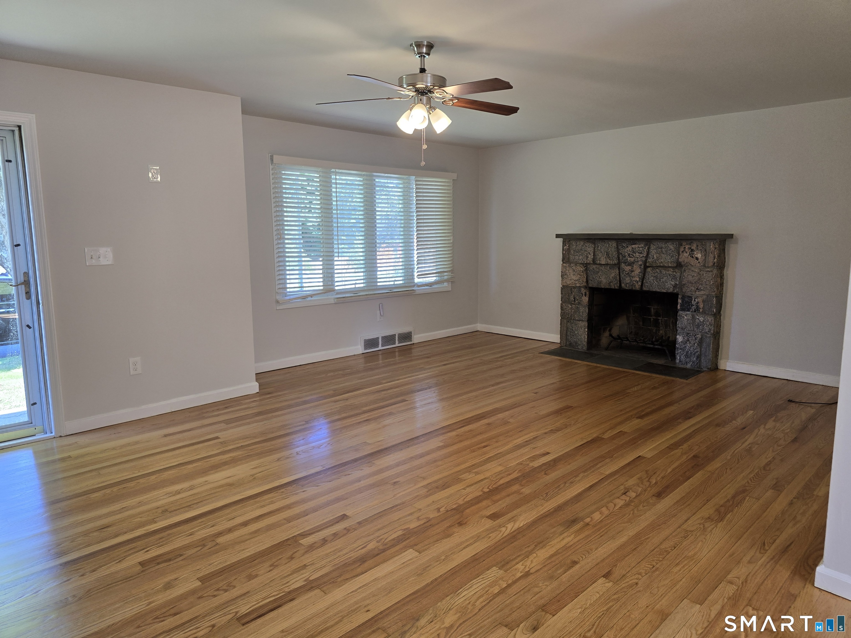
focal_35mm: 23
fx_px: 565
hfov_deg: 73.9
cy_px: 319
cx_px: 426
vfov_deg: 58.9
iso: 100
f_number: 1.7
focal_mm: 6.3
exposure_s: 1/120
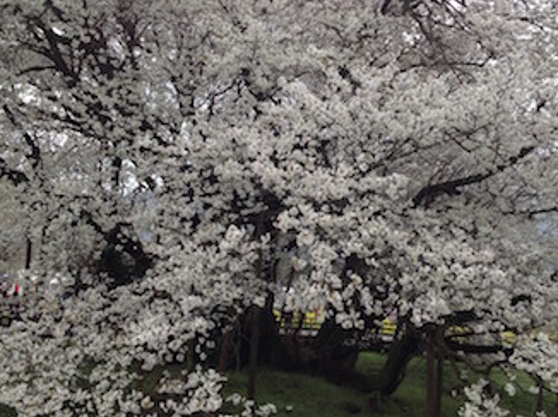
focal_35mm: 43
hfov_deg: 43.8
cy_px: 179
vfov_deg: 33.5
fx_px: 693
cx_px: 303
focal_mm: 4.28
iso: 64
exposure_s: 1/120
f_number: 2.4
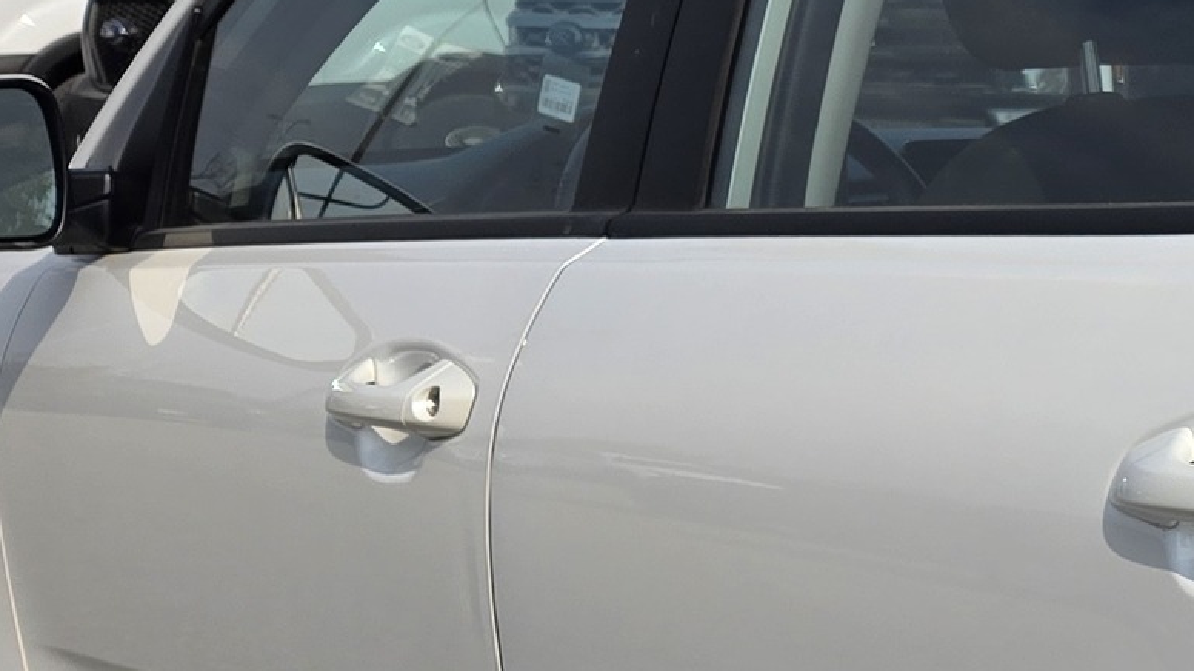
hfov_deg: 19.6
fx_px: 2944
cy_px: 857
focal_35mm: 93
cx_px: 1837
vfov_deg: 12.6
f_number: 1.8
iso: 25
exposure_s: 1/3687
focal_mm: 5.4
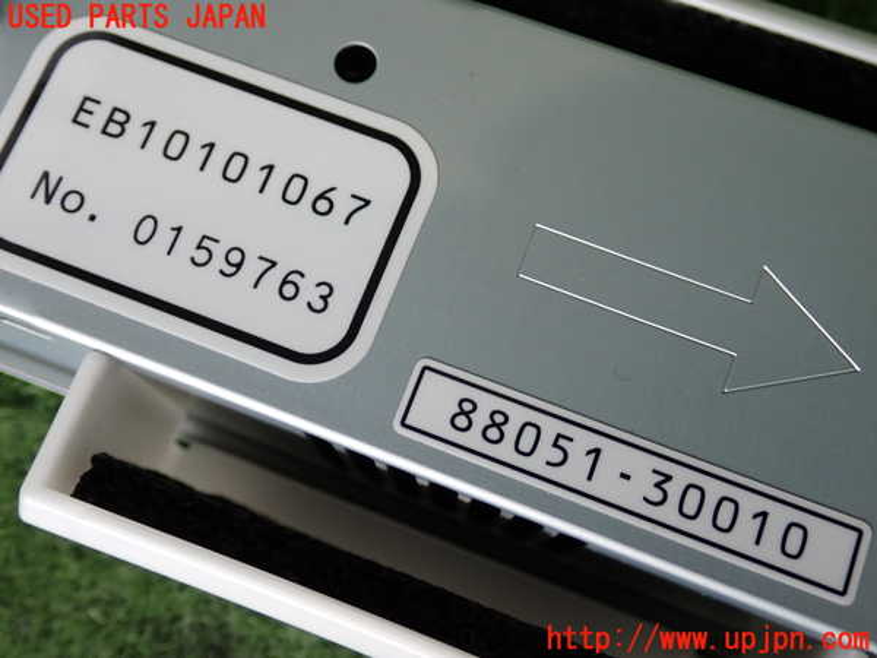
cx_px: 438
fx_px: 1039
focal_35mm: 41
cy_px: 329
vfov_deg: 35.1
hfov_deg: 45.8
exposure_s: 1/100
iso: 200
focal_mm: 7.31
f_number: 2.8
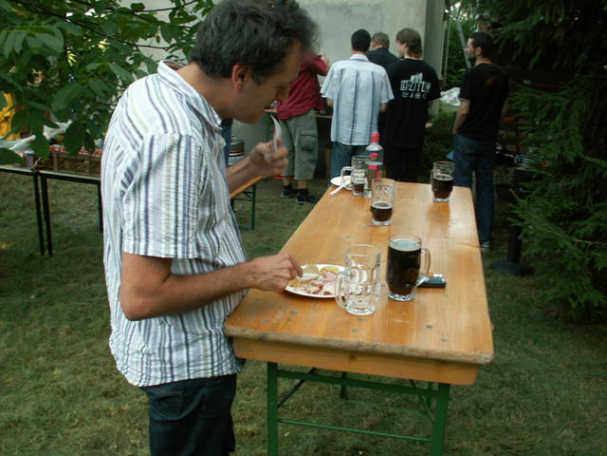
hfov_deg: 52.6
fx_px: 614
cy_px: 228
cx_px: 304
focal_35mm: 35
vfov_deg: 40.7
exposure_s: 1/50
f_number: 3.5
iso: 50
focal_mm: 5.86
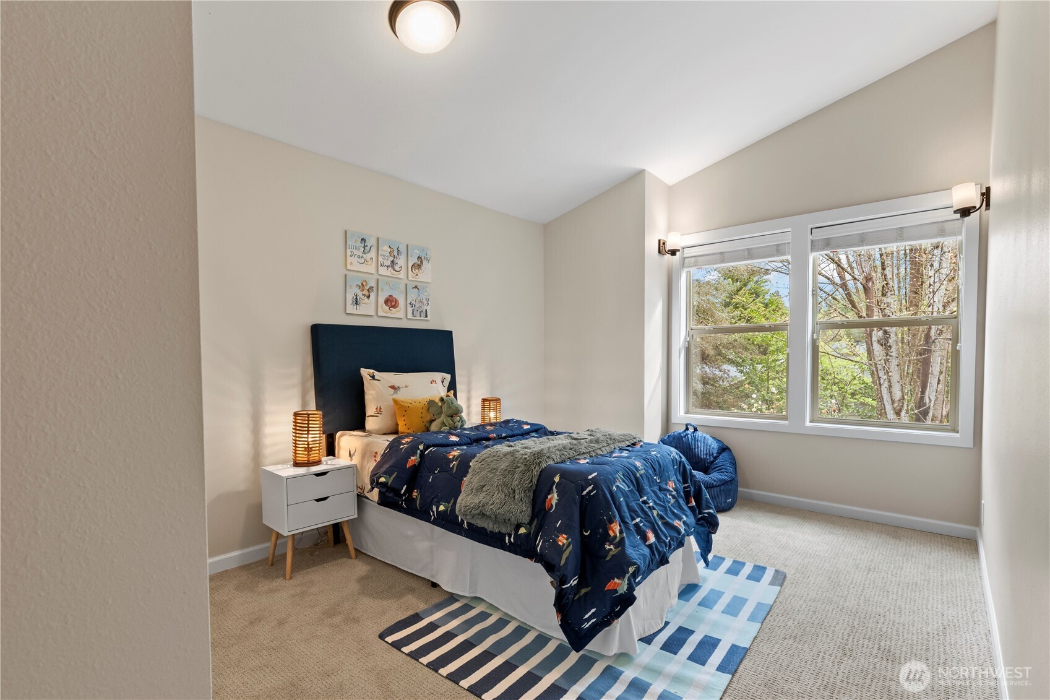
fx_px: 467
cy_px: 350
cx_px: 525
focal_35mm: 16
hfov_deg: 96.7
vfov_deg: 73.7
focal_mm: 16
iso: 5000
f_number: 8
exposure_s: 1/60
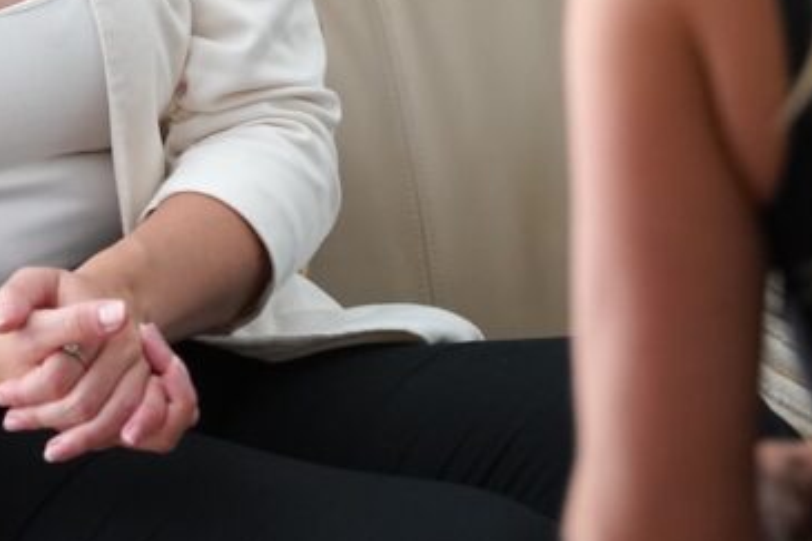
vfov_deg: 3.1
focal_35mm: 446
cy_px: -163
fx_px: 10055
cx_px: 92
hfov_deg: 4.6
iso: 2500
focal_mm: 155
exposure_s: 1/160
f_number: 4
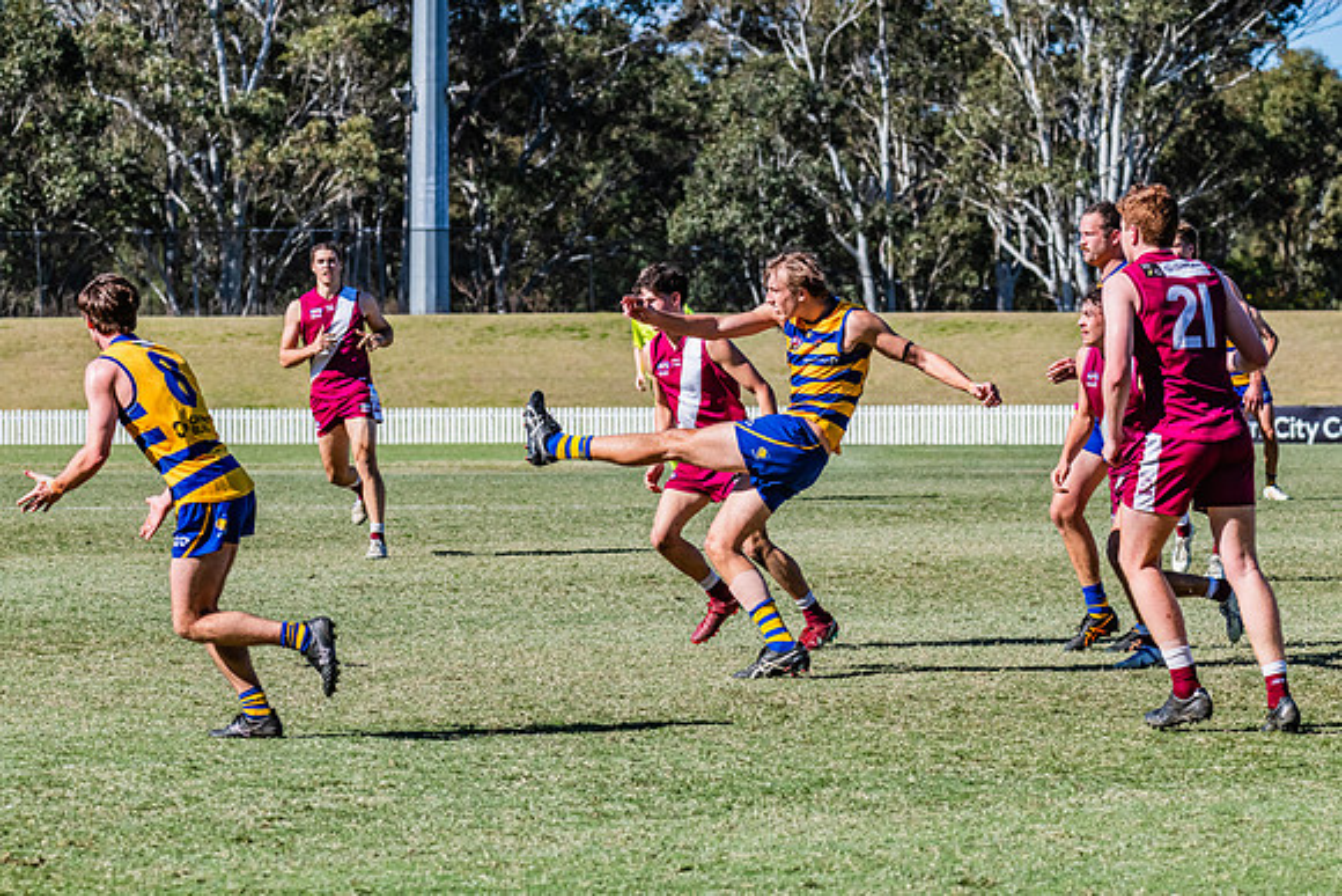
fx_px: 6575
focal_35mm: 176
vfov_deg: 7.8
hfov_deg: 11.7
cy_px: 436
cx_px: 690
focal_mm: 170
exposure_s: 1/1600
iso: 800
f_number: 9
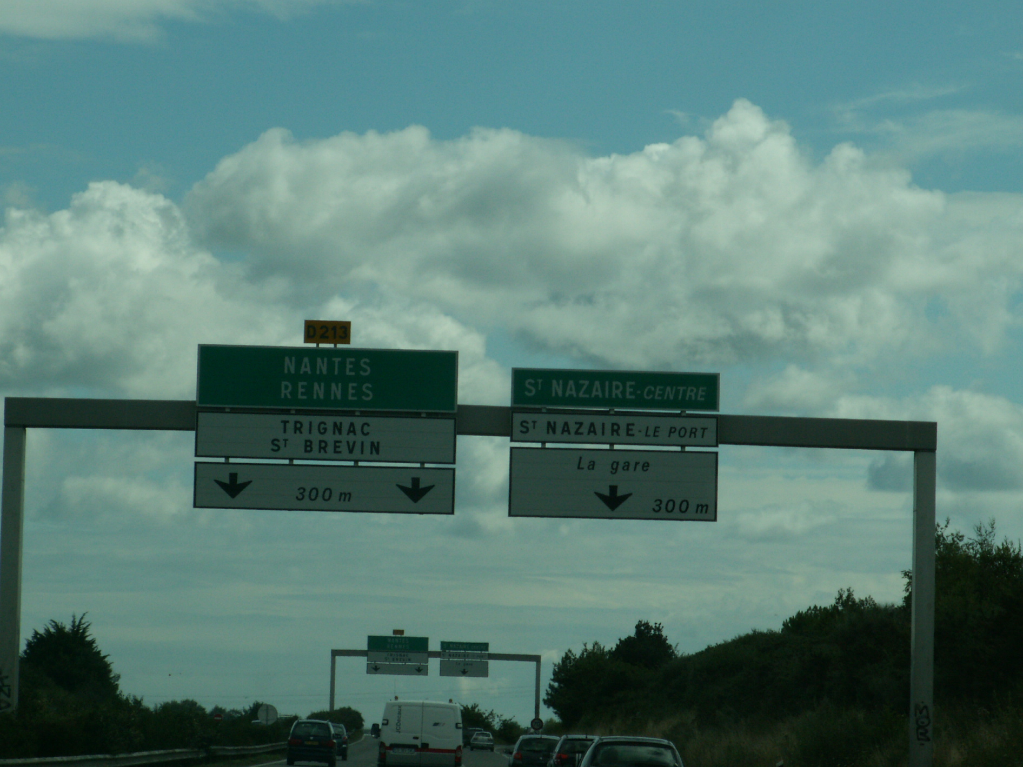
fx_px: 4669
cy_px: 394
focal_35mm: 158
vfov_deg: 9.4
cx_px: 510
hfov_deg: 12.5
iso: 50
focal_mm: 23.88
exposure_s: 1/400
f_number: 8
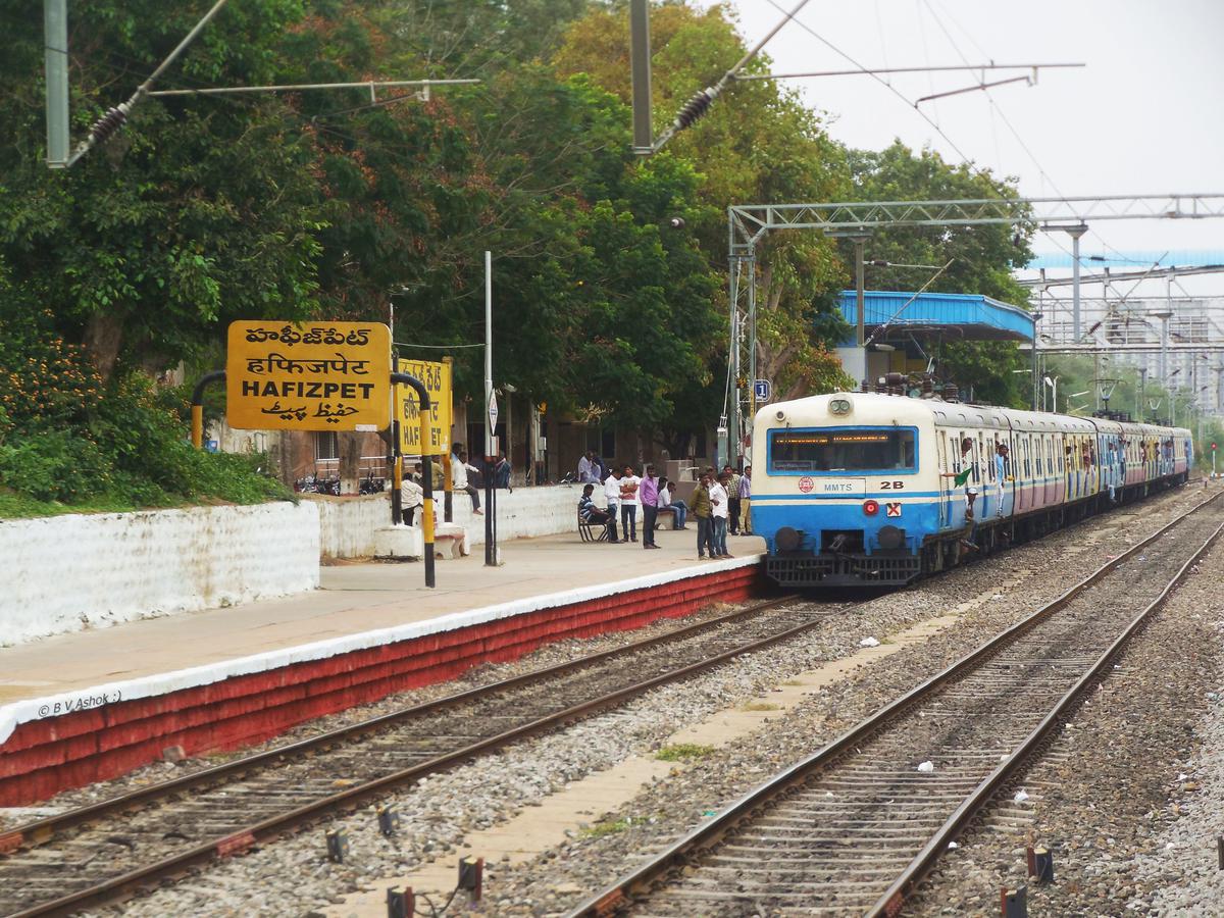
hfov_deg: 16.6
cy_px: 459
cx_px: 612
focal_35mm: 119
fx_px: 4208
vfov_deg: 12.5
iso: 125
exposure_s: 1/320
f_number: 4.8
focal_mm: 21.5
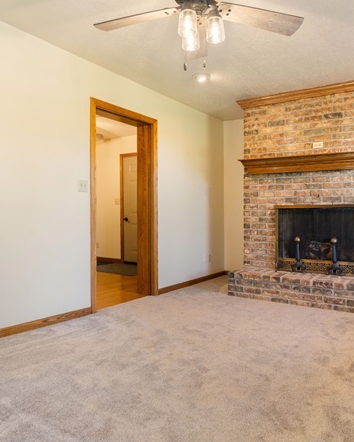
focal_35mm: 28
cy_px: 207
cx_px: 184
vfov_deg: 62.1
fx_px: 367
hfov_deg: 51.5
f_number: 3.5
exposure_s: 1/5
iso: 400
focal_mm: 16
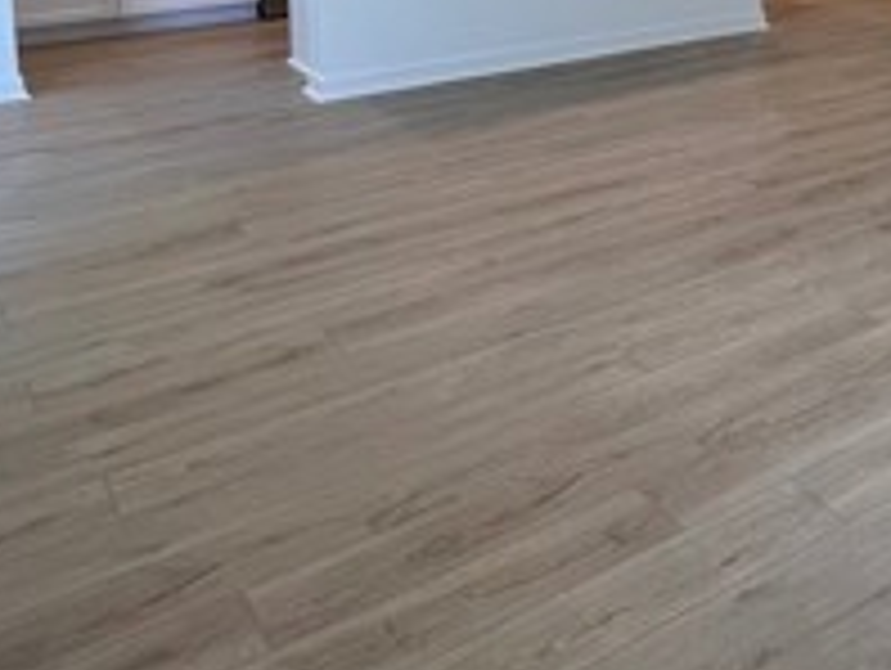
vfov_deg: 30.4
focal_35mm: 42
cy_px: -85
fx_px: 1082
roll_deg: -0.3
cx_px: 1008
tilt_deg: -6.8
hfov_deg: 36.8
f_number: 1.8
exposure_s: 1/120
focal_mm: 1.57
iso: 64
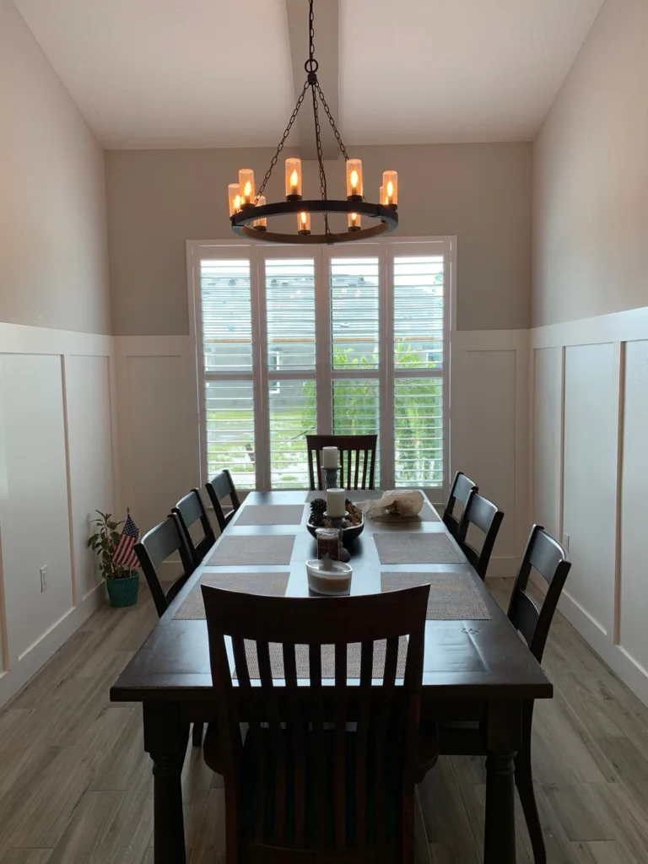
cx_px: 324
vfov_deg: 67.3
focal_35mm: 26
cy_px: 432
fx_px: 649
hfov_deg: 53.1
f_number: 1.8
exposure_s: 1/120
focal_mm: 4.25
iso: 64
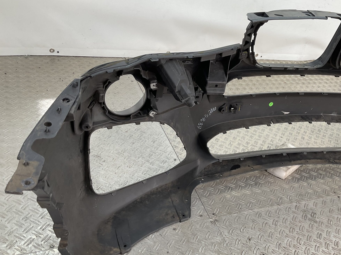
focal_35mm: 38
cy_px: 150
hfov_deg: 48.5
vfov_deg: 37.6
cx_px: 215
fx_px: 374
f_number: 1.8
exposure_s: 1/100
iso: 20
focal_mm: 3
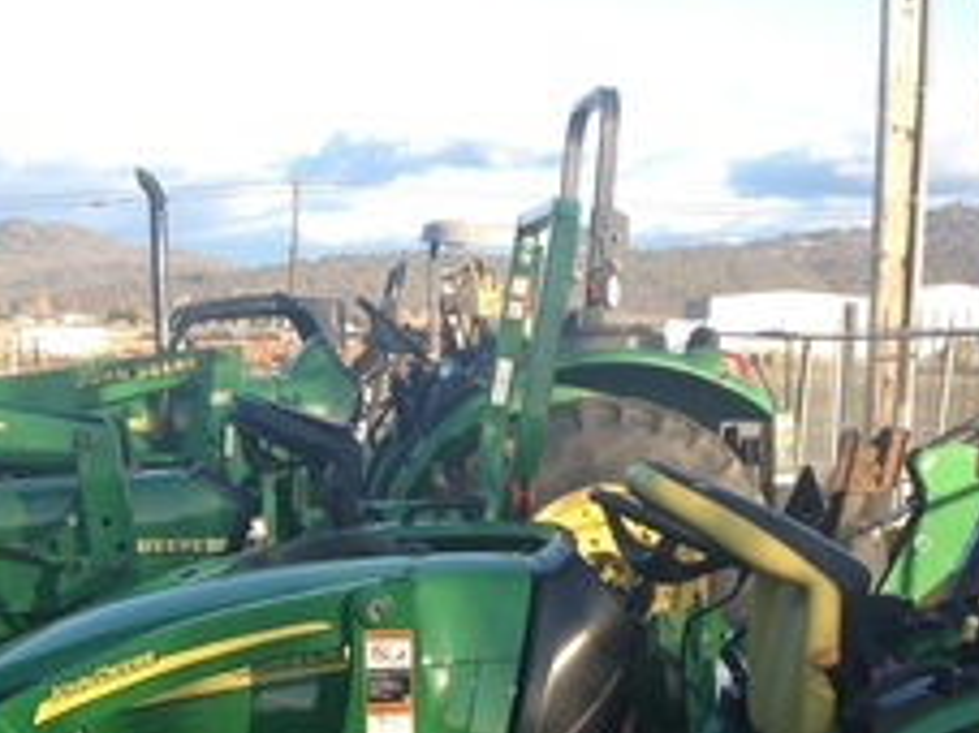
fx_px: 2374
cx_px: 410
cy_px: 785
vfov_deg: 17.0
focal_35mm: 84
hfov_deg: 23.3
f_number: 2.4
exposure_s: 1/428
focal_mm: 4.28
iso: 50
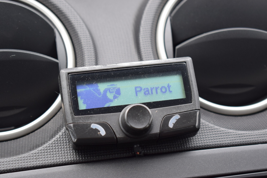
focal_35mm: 82
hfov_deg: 24.6
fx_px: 612
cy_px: 89
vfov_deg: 16.5
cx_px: 134
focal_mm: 55
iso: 400
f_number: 5.6
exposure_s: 1/100
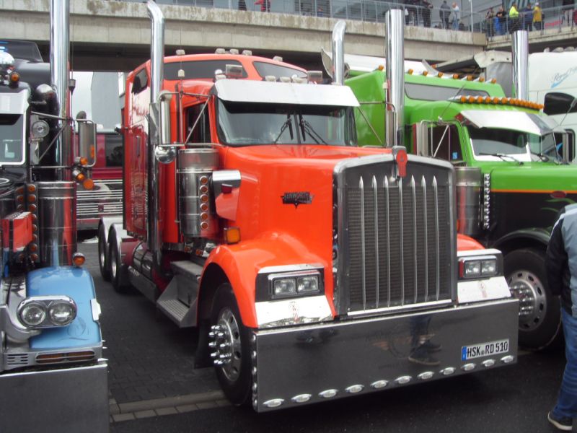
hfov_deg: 47.9
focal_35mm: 39
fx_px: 650
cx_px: 288
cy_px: 216
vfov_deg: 36.8
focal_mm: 6.6
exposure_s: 1/125
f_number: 6.2
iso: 80
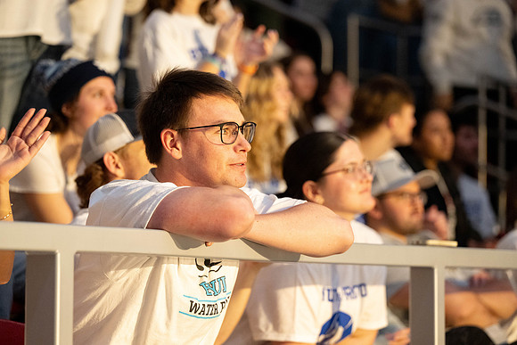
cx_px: 258
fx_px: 1795
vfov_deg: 11.0
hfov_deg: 16.4
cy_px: 172
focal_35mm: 125
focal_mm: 125
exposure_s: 1/500
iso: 6400
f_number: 3.2
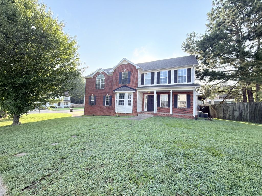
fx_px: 106
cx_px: 131
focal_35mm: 14
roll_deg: -2.1
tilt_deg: +3.9
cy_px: 98
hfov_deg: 102.1
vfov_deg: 85.7
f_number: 2.2
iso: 40
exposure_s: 1/502
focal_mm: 2.22
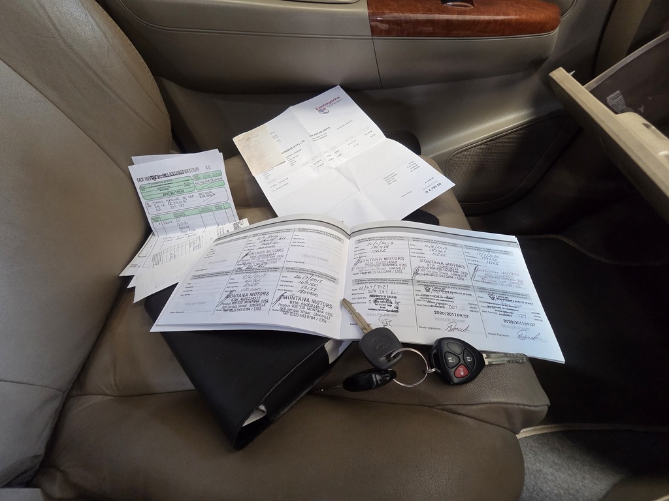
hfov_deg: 106.2
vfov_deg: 89.9
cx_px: 334
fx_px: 251
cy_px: 250
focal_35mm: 13
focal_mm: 2.2
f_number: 2.2
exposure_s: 1/50
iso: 400
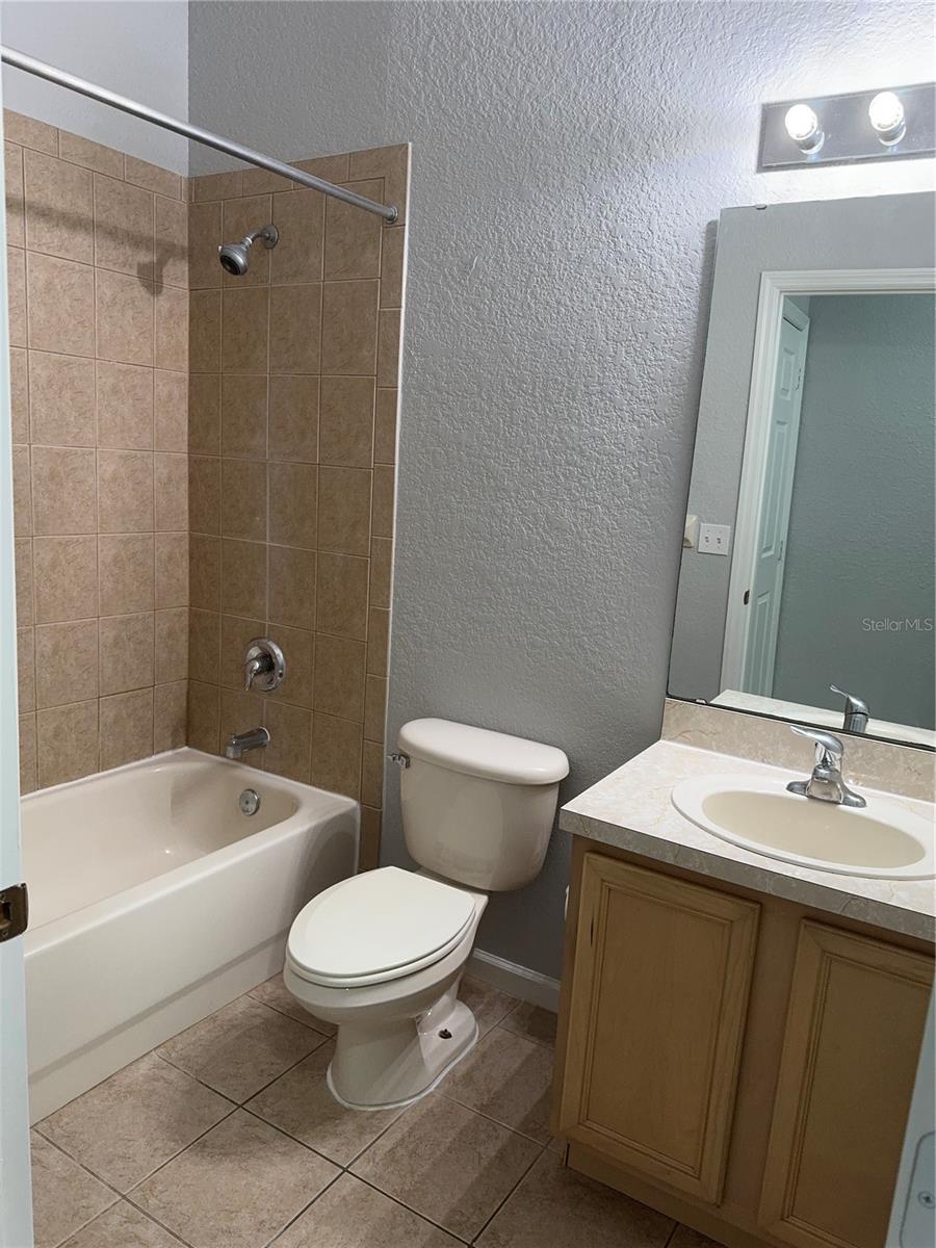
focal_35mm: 24
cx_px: 468
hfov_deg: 56.8
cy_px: 624
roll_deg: -3.3
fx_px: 865
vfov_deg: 71.6
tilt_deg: -11.0
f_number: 1.78
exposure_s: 1/120
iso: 200
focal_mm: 6.76
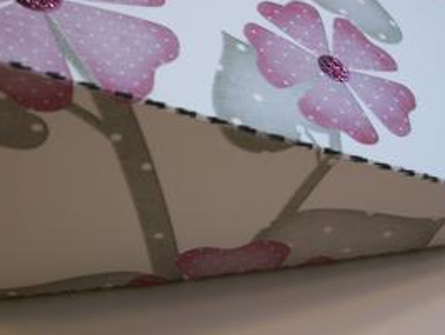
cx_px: 203
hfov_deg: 32.6
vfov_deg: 24.6
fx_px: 759
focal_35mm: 59
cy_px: 88
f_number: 3.1
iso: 80
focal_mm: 6.3
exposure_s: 1/125
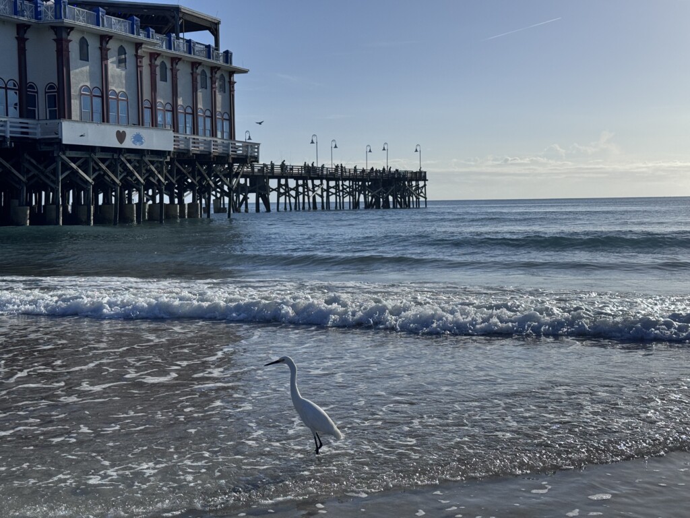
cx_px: 345
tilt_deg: -2.4
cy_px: 259
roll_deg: +0.5
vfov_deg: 30.3
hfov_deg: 39.7
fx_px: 957
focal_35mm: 48
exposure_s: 1/15385
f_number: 1.78
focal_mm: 6.76
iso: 80
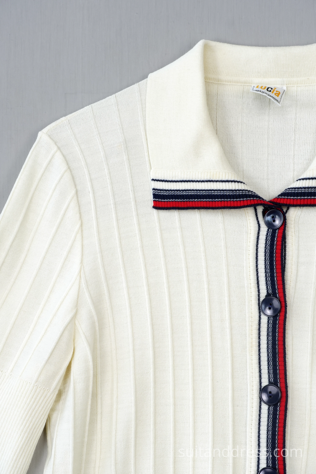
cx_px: 158
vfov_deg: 17.7
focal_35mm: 116
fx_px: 1521
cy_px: 237
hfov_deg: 11.9
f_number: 8
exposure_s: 1/50
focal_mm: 77
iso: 320
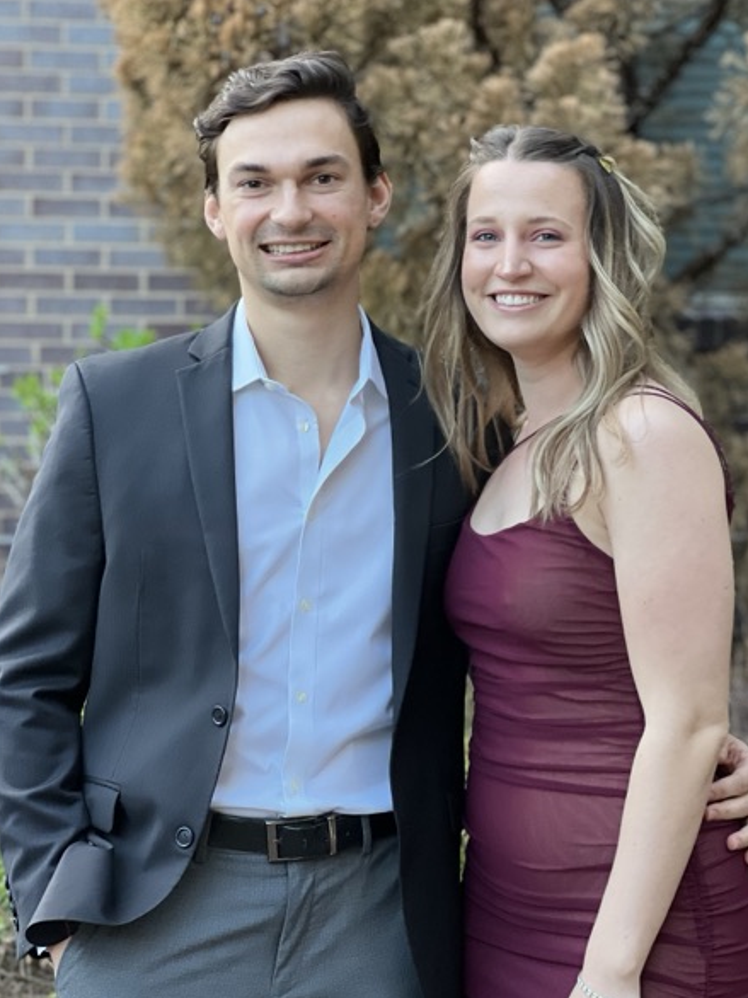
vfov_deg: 21.3
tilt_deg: -1.1
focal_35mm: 92
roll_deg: -0.2
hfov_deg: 16.0
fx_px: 2653
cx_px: 439
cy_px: 511
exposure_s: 1/91
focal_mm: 9
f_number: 2.8
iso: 250
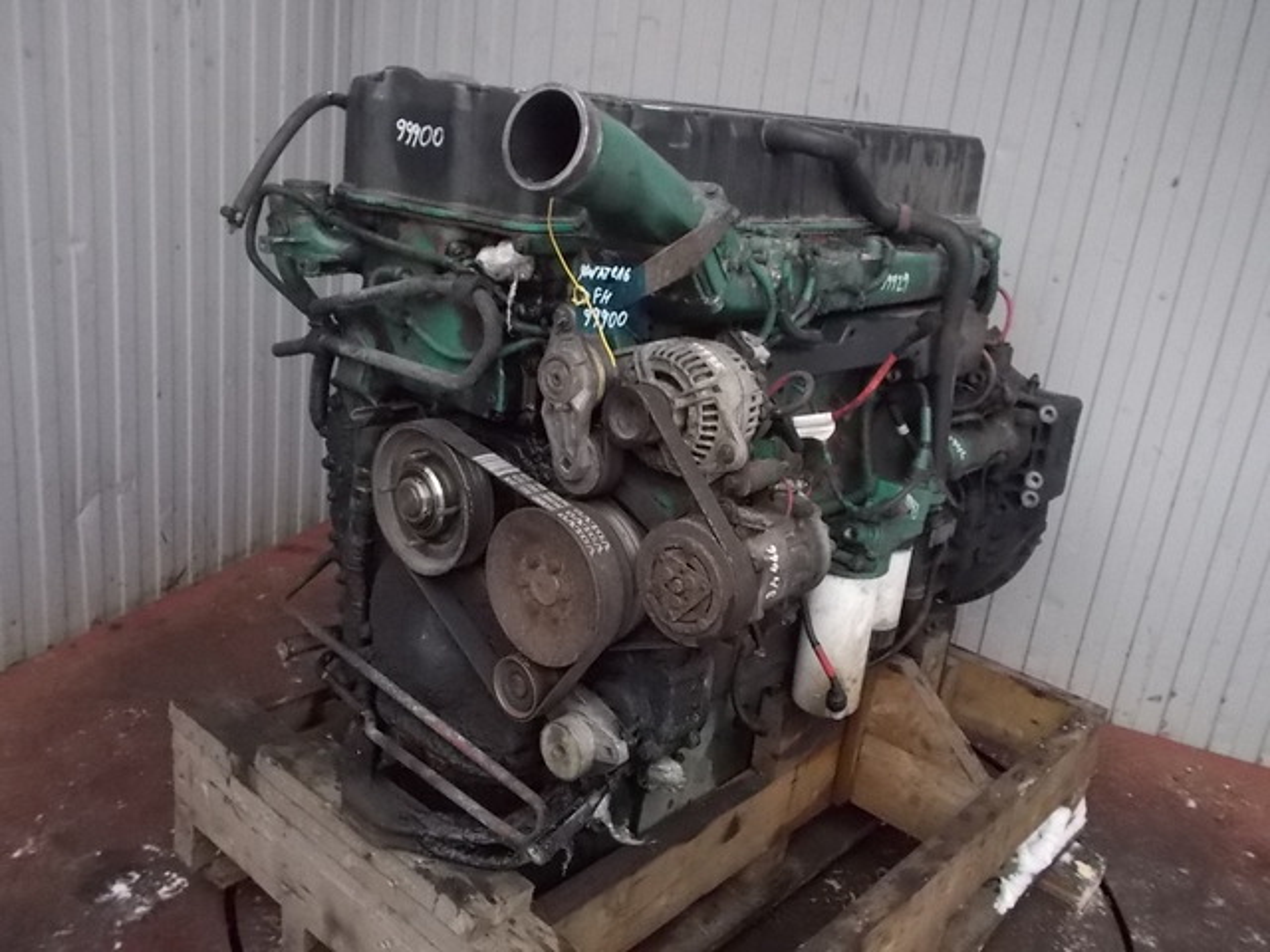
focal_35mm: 29
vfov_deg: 48.2
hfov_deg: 61.7
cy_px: 476
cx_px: 635
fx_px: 1064
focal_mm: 4.1
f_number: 3.3
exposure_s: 1/160
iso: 400
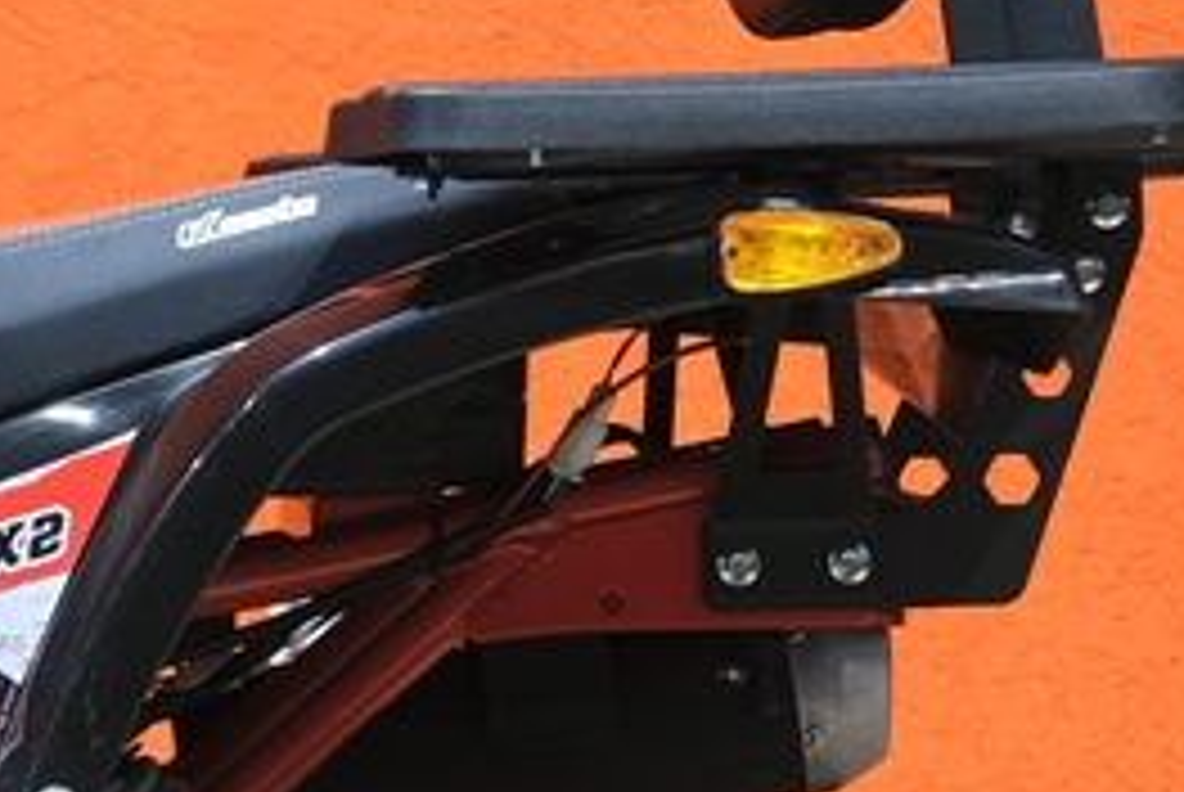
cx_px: -486
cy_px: 250
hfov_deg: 8.1
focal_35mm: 249
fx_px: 8198
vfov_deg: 5.5
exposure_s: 1/60
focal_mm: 27.5
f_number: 4
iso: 1000
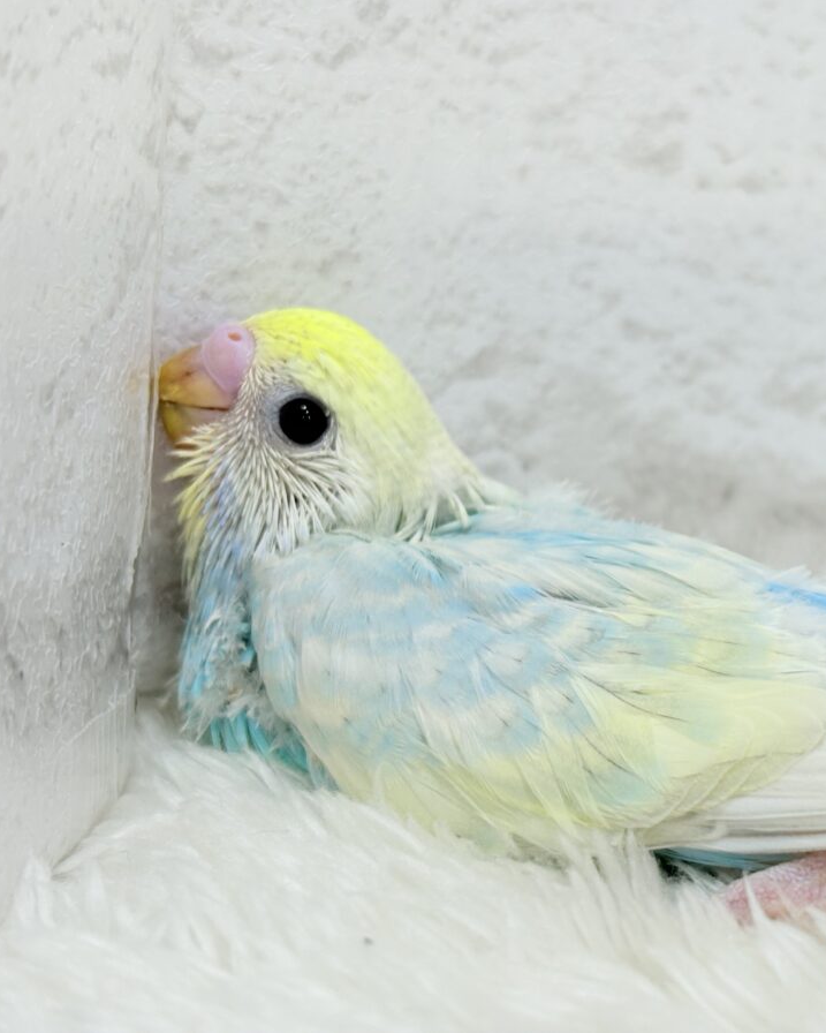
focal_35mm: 68
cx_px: 661
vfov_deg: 27.9
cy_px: 516
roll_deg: -6.0
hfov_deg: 22.2
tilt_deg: -9.2
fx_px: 2078
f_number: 1.6
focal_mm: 5.96
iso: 64
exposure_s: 1/100
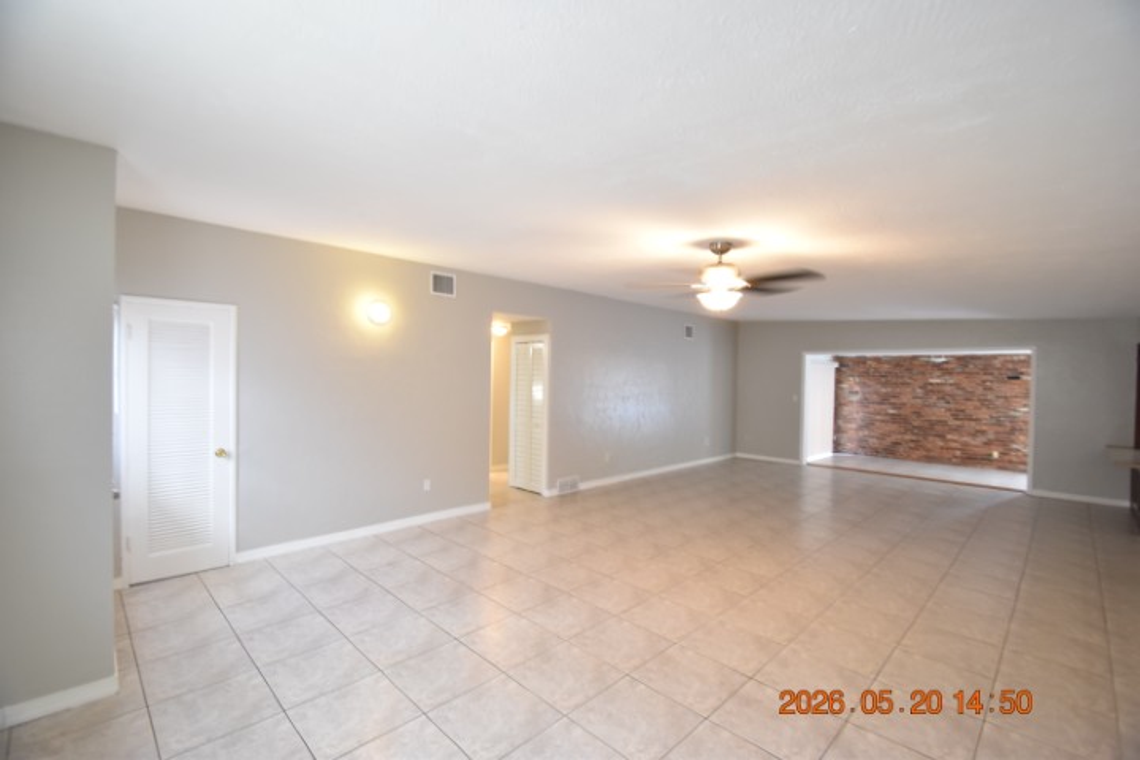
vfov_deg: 77.3
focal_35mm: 15
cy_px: 380
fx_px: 475
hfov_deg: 100.4
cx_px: 570
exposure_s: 1/20
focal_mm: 10
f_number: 3.5
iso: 800
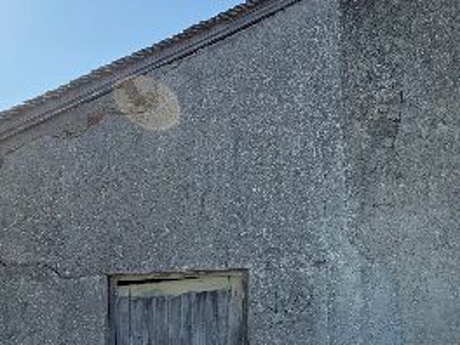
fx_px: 452
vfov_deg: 41.7
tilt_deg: +5.2
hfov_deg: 52.9
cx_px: 307
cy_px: 195
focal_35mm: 34
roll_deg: +1.6
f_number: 2.2
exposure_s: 1/770
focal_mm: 2.22
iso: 40
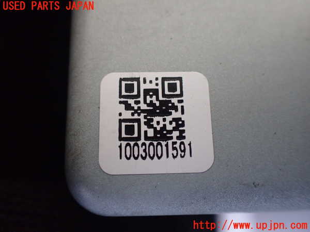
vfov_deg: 46.8
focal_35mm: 30
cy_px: 116
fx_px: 269
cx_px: 155
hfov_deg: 60.0
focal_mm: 5.4
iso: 640
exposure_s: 1/125
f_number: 2.3
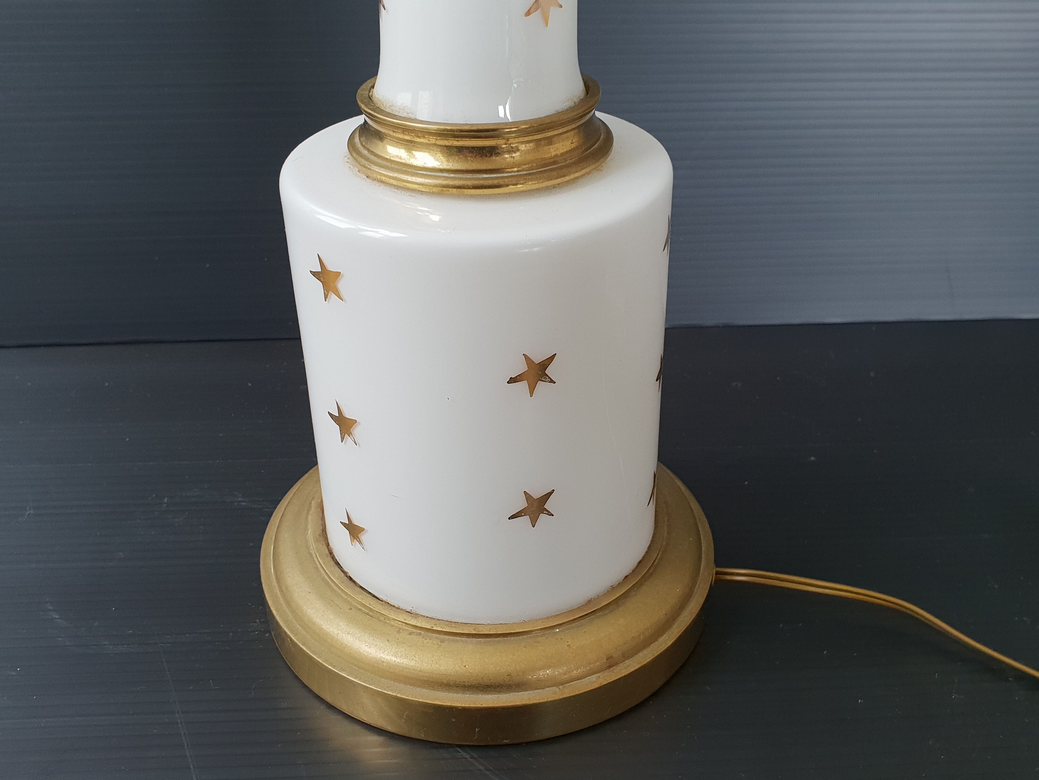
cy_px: 390
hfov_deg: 67.3
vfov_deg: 53.1
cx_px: 520
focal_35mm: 26
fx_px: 780
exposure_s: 1/50
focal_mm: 4.3
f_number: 2.4
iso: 160
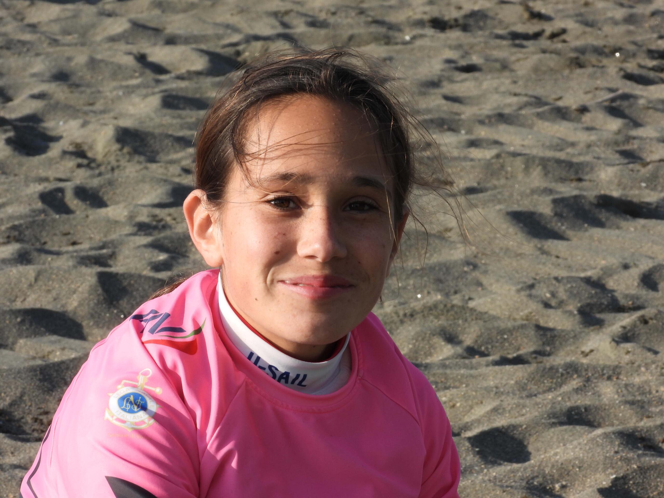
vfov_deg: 7.4
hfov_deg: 9.9
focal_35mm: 200
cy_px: 249
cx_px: 332
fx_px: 3836
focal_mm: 35.9
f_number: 8
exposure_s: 1/250
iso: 100
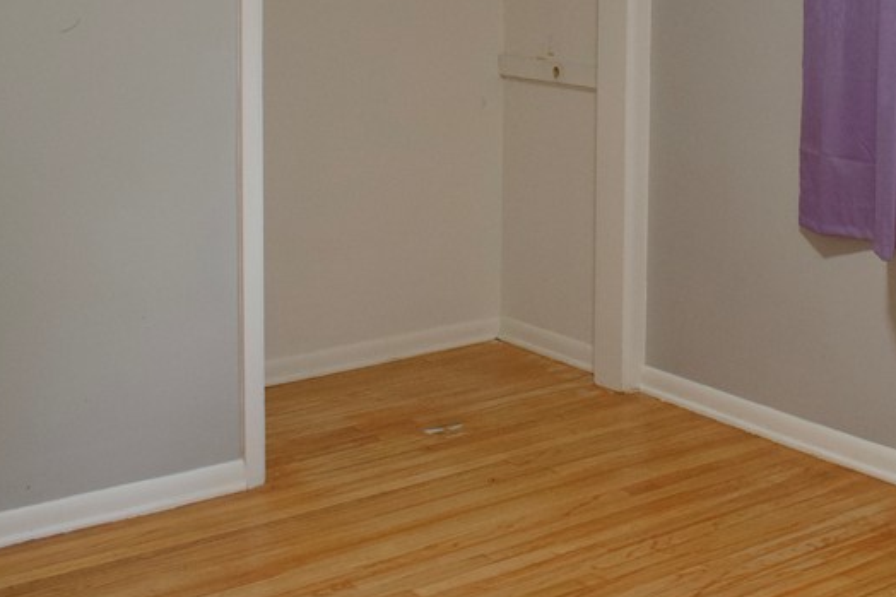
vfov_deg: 23.1
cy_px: -10
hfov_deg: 35.1
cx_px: 633
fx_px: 1393
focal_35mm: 56
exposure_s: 1/100
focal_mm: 18
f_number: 5
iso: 1250
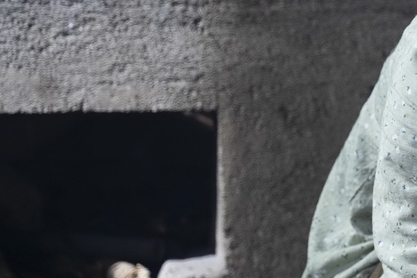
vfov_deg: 6.4
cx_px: 769
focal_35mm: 214
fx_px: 2477
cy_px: 211
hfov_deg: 9.2
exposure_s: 1/100
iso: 1000
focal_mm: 54
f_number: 3.2
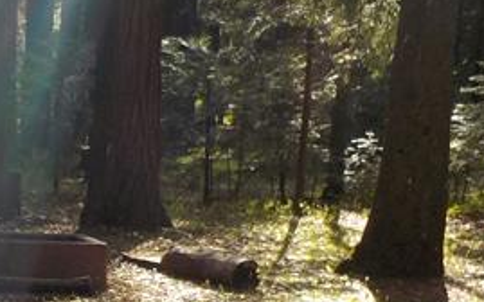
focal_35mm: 121
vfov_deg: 10.7
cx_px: -155
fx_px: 1596
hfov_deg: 16.3
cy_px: 334
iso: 125
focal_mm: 4.1
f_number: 3.3
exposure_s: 1/250
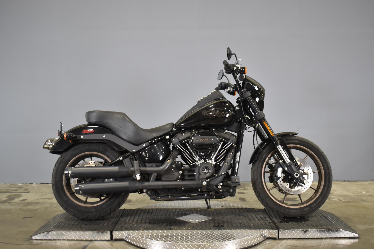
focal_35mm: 40
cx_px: 187
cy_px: 124
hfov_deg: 47.9
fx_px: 421
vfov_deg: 33.0
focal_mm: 27
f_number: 4
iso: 400
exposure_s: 1/20
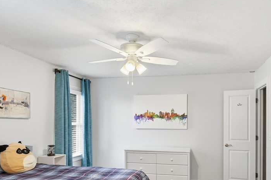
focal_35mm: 25
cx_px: 161
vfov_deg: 49.7
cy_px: 129
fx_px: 188
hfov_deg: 70.9
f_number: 5.6
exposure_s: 1/100
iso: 100
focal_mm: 16
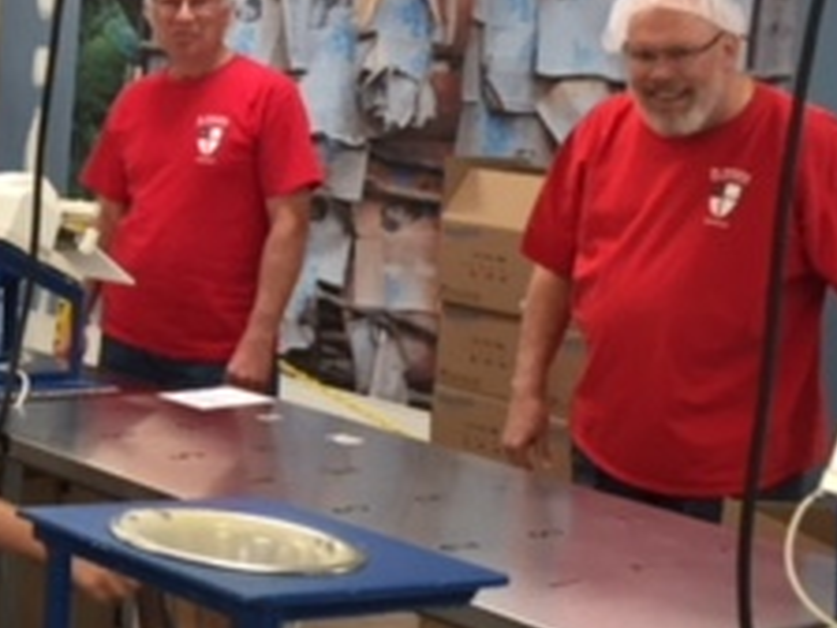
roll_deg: -3.9
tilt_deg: -2.0
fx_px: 2007
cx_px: -153
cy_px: 105
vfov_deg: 17.6
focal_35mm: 83
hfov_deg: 21.9
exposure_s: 1/30
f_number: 2.2
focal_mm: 4.15
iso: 100
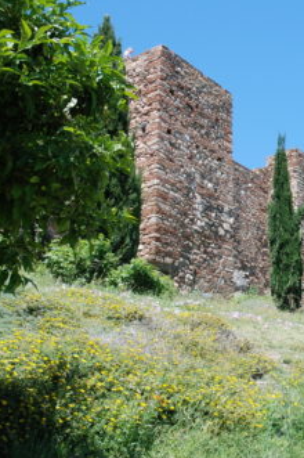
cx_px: 321
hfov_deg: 25.3
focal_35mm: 50
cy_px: 229
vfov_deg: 39.6
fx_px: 635
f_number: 6.3
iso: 100
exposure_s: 1/160
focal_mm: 22
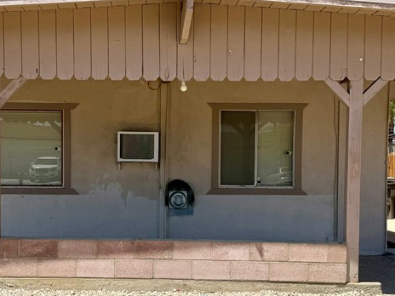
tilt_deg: -0.8
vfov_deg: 27.5
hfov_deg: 36.0
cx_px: 146
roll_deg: -0.9
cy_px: 179
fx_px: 605
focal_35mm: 53
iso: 80
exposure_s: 1/6711
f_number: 1.78
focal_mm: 6.76
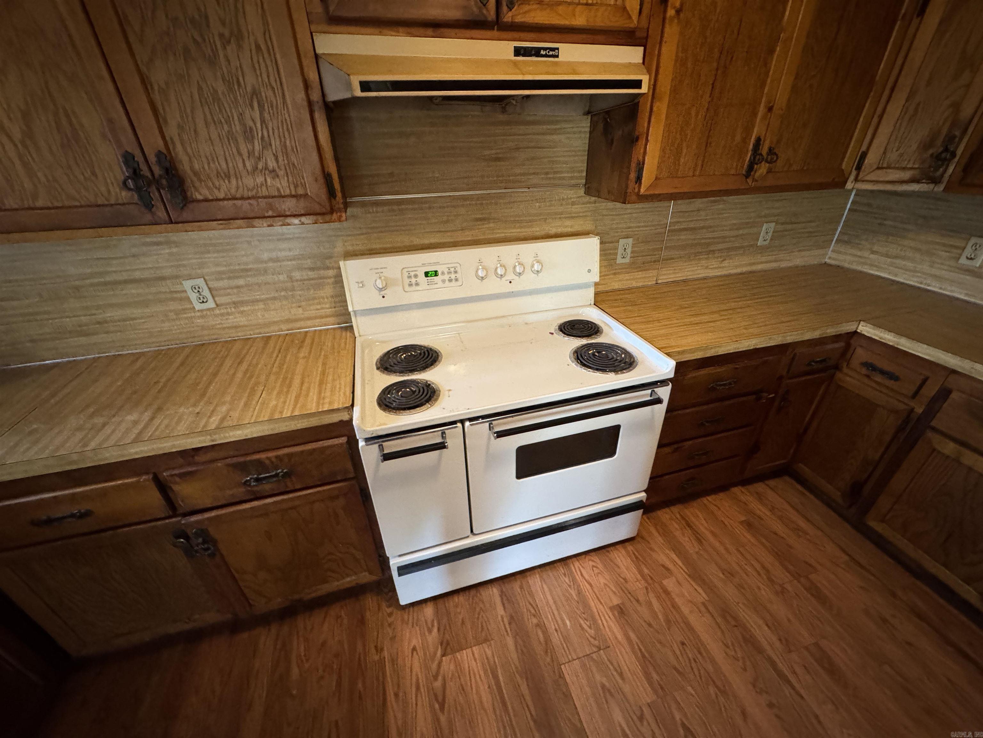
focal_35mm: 14
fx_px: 398
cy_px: 369
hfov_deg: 102.1
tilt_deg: -31.8
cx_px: 492
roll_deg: +1.6
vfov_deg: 85.7
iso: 1000
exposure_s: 1/60
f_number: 2.2
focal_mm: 2.22
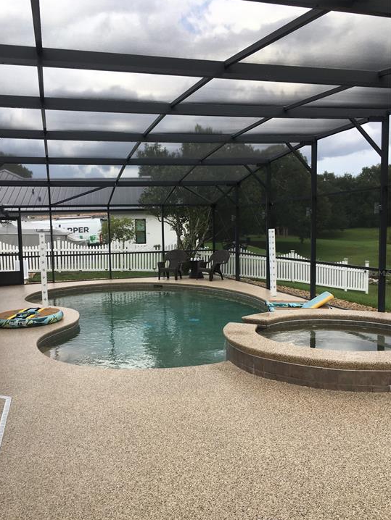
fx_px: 467
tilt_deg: -5.5
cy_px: 273
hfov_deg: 45.4
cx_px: 184
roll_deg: +1.1
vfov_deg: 58.3
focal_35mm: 31
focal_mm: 4.15
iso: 25
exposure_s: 1/487
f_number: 2.2
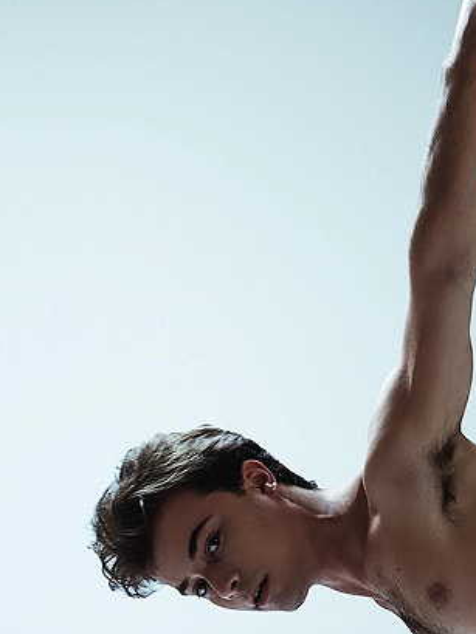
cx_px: 674
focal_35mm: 188
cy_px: 601
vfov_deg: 10.4
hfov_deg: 7.8
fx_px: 3445
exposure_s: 1/200
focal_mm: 50
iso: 100
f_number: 6.3
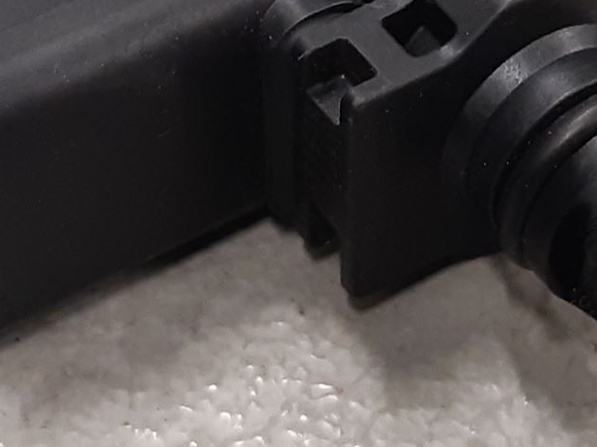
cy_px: 41
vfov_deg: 17.3
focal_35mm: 84
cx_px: 409
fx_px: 1448
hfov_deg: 23.2
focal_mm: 3.93
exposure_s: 1/50
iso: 160
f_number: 1.7
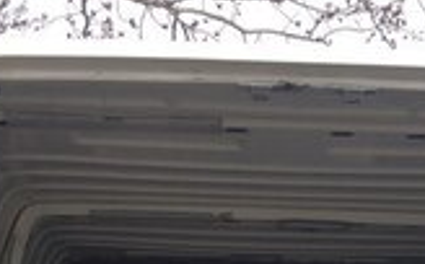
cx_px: 236
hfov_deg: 22.3
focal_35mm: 93
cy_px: 603
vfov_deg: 11.8
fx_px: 1076
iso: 32
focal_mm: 4.15
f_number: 2.2
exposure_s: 1/549
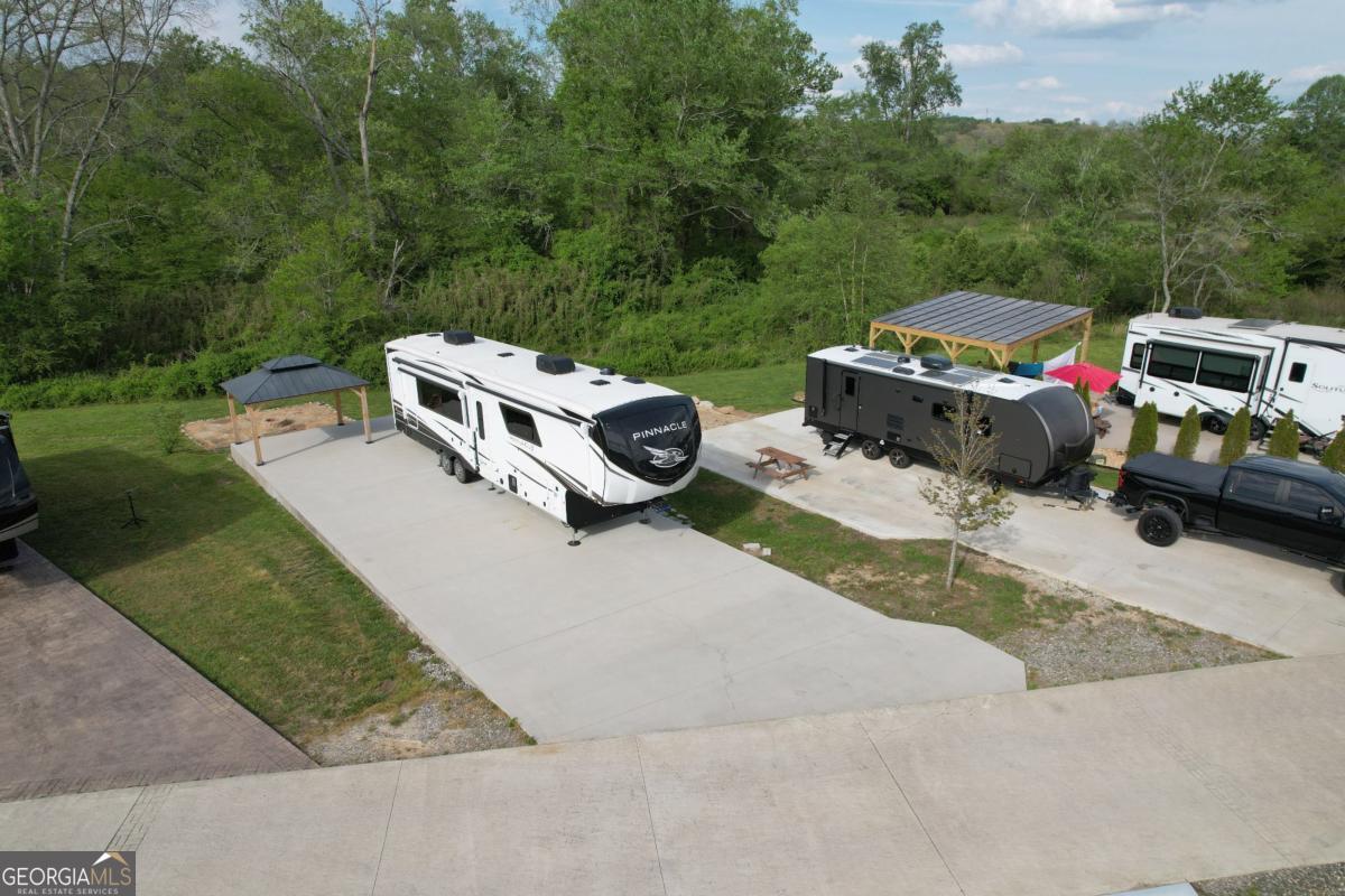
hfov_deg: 78.6
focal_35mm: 22
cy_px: 448
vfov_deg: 57.2
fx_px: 822
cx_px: 672
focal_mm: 8.38
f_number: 2.8
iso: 100
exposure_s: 1/250
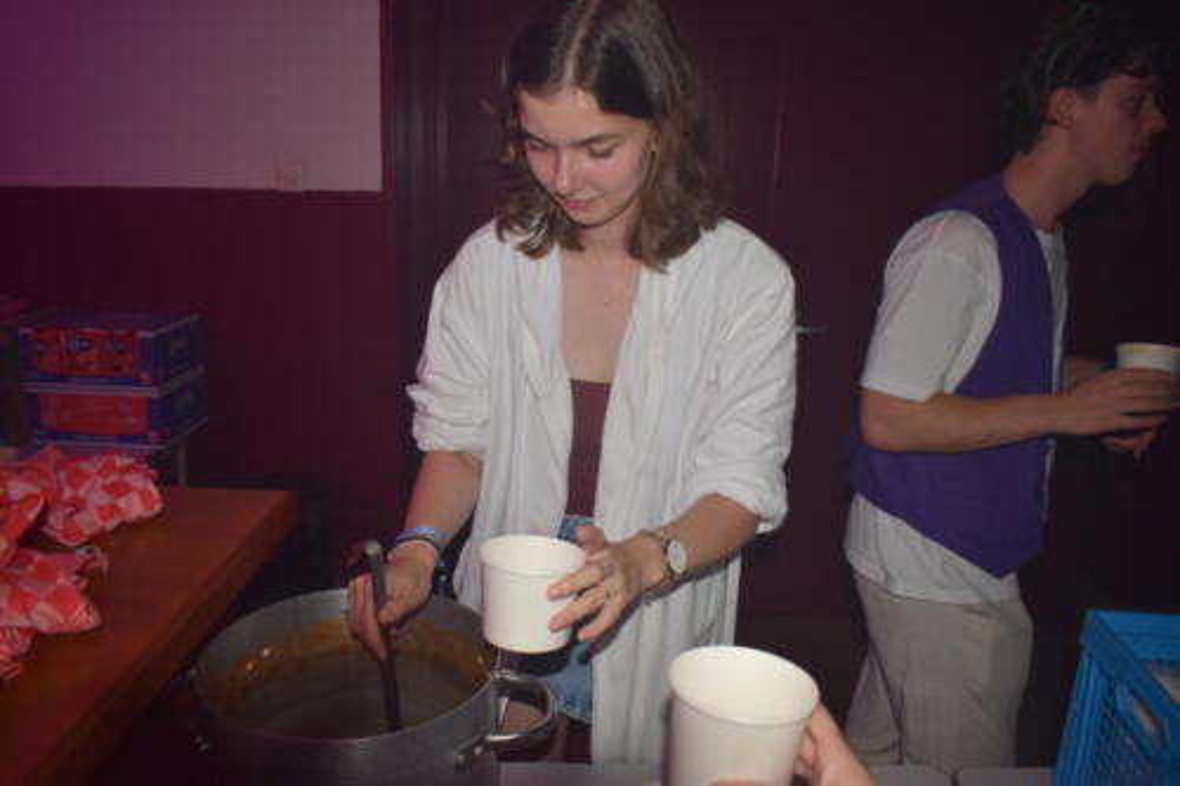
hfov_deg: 67.4
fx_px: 885
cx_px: 590
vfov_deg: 47.9
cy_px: 393
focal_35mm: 27
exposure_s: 1/60
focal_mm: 18
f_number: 3.5
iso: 720
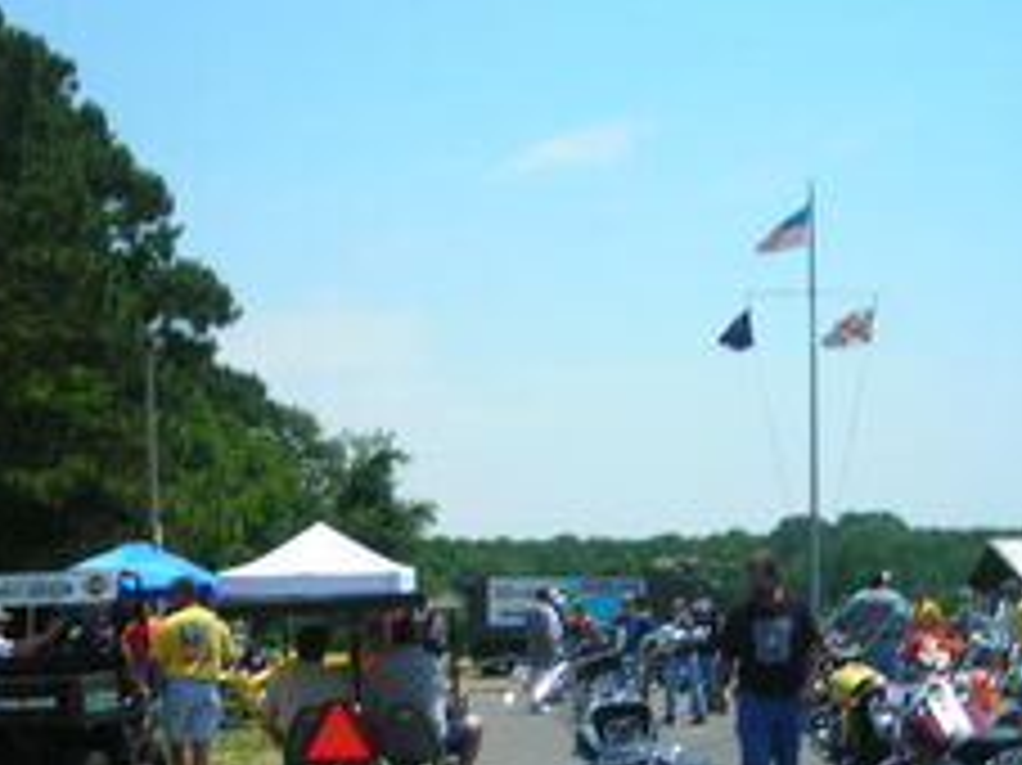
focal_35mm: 67
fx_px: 1977
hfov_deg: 28.9
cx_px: 374
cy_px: 598
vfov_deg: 21.7
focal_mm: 6.3
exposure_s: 1/202
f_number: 6.4
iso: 50
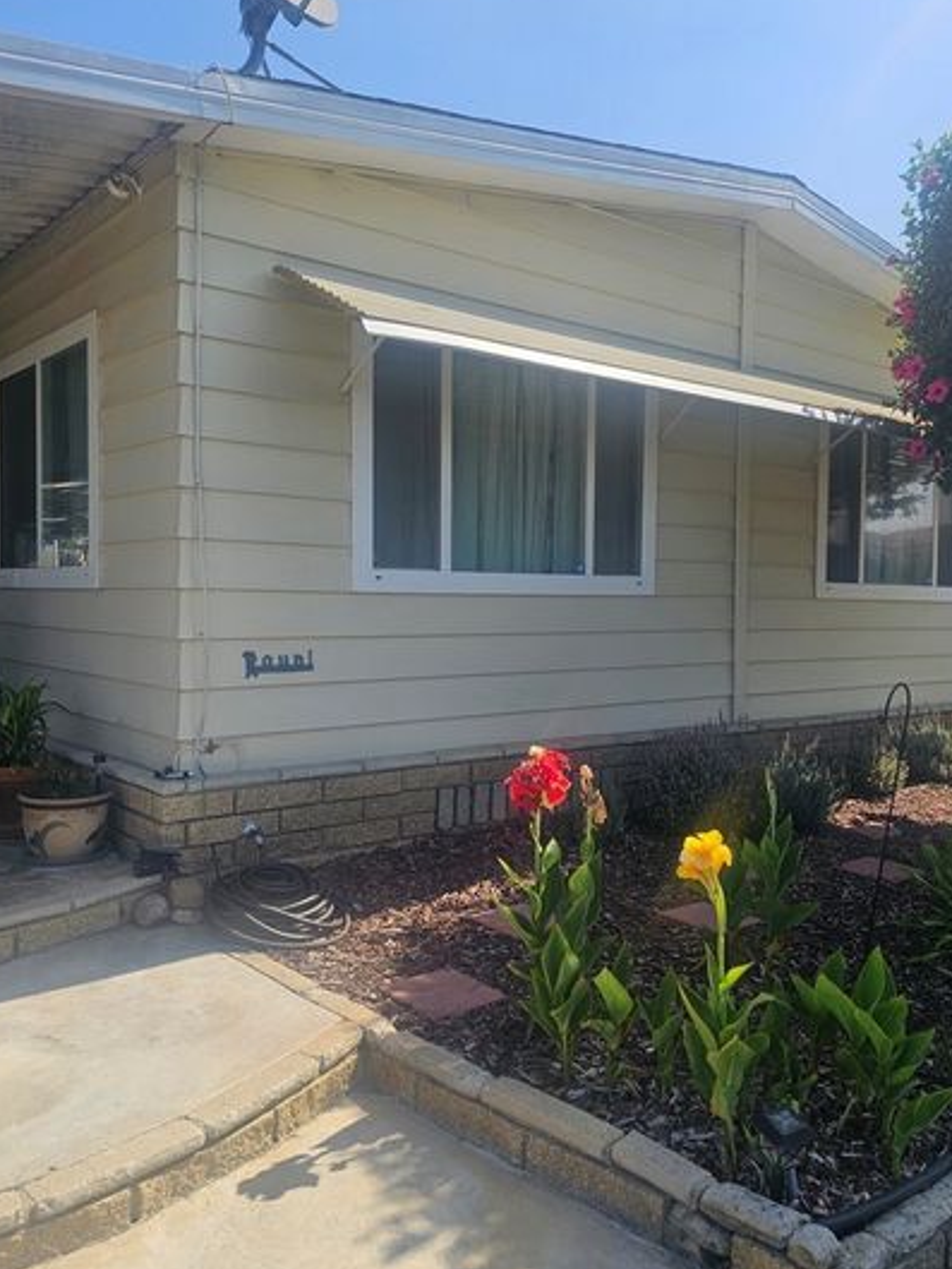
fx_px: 1063
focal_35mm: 29
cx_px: 496
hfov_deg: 48.2
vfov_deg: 61.6
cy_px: 611
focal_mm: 6.3
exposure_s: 1/603
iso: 10
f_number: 1.7
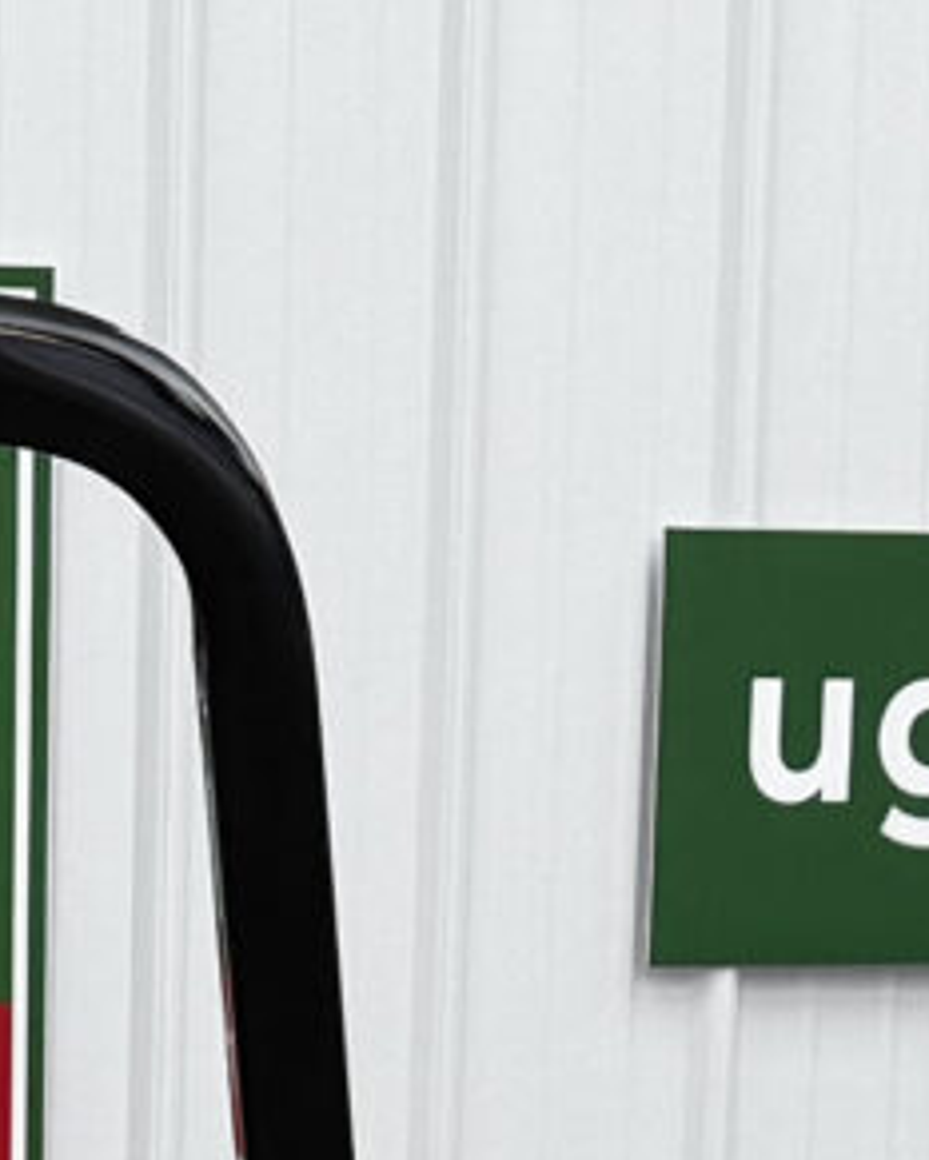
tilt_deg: -18.1
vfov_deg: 8.2
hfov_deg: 7.4
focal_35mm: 206
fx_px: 7076
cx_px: -359
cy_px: 3309
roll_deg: -0.4
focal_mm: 6.76
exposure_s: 1/120
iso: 64
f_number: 1.78
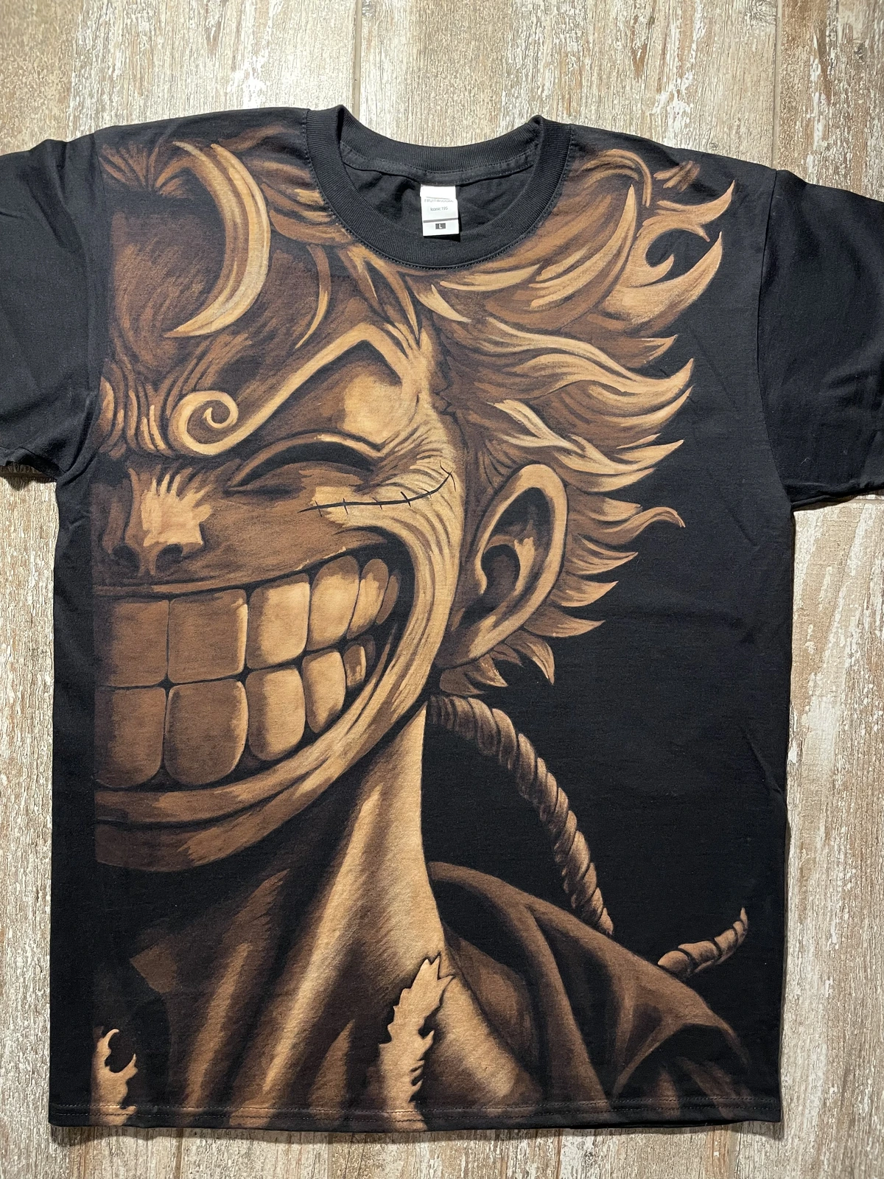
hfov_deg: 53.1
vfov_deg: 67.3
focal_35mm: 26
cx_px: 442
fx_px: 885
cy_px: 590
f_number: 1.6
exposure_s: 1/50
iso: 250
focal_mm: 4.2
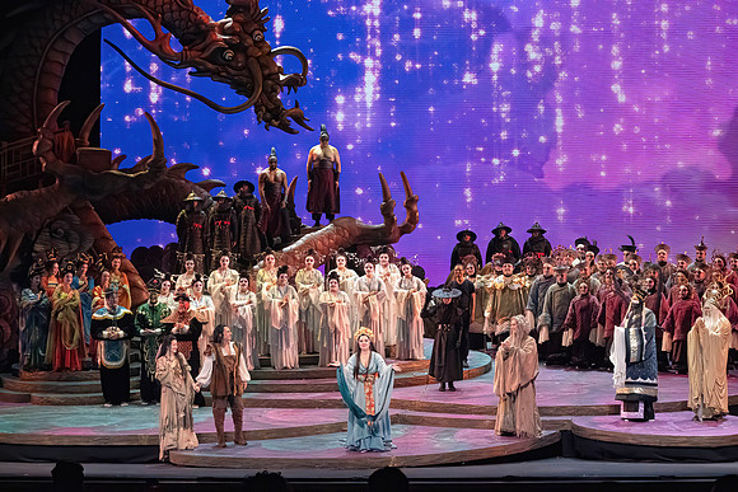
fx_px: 1702
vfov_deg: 16.5
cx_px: 369
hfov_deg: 24.5
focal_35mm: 83
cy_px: 246
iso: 20000
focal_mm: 83
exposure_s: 1/1000
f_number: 10
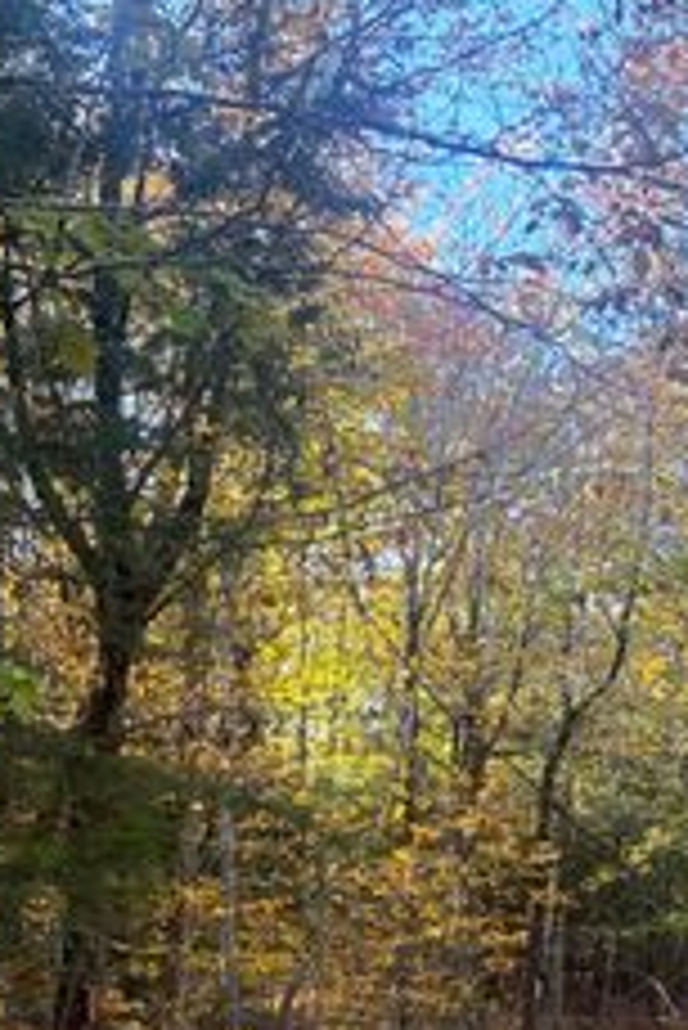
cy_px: 807
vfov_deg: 33.1
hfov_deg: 22.9
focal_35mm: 59
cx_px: 481
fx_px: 1689
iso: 125
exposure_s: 1/181
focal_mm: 5.96
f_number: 1.6
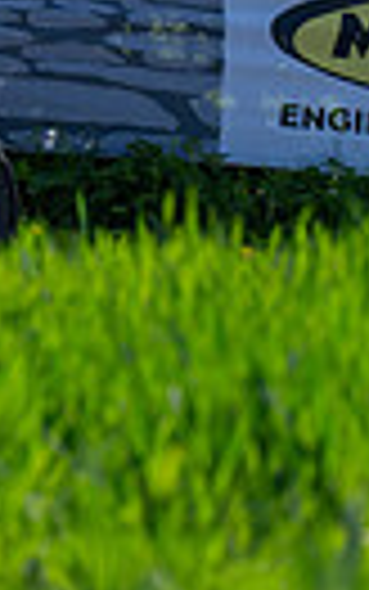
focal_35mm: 957
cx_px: -130
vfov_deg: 2.2
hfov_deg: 1.4
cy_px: 4
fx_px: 15382
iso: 400
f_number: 5.6
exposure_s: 1/1000
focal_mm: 168
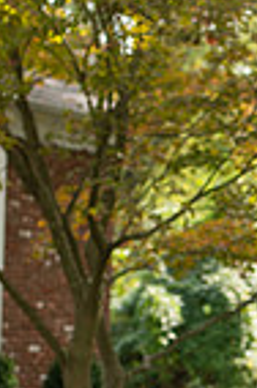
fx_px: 1711
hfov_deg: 8.5
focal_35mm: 159
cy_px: 443
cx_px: 308
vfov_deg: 12.7
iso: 320
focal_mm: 50
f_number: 3.2
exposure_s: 1/1600
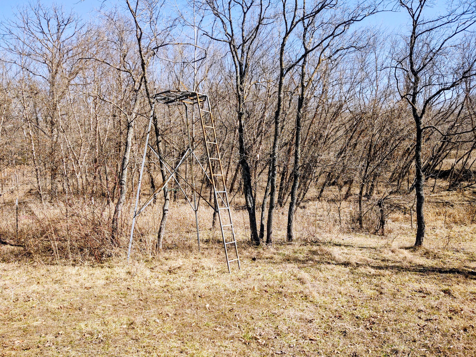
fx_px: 371
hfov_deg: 65.3
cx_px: 238
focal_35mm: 27
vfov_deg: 51.4
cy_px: 178
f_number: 1.7
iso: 100
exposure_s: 1/1810
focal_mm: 4.75
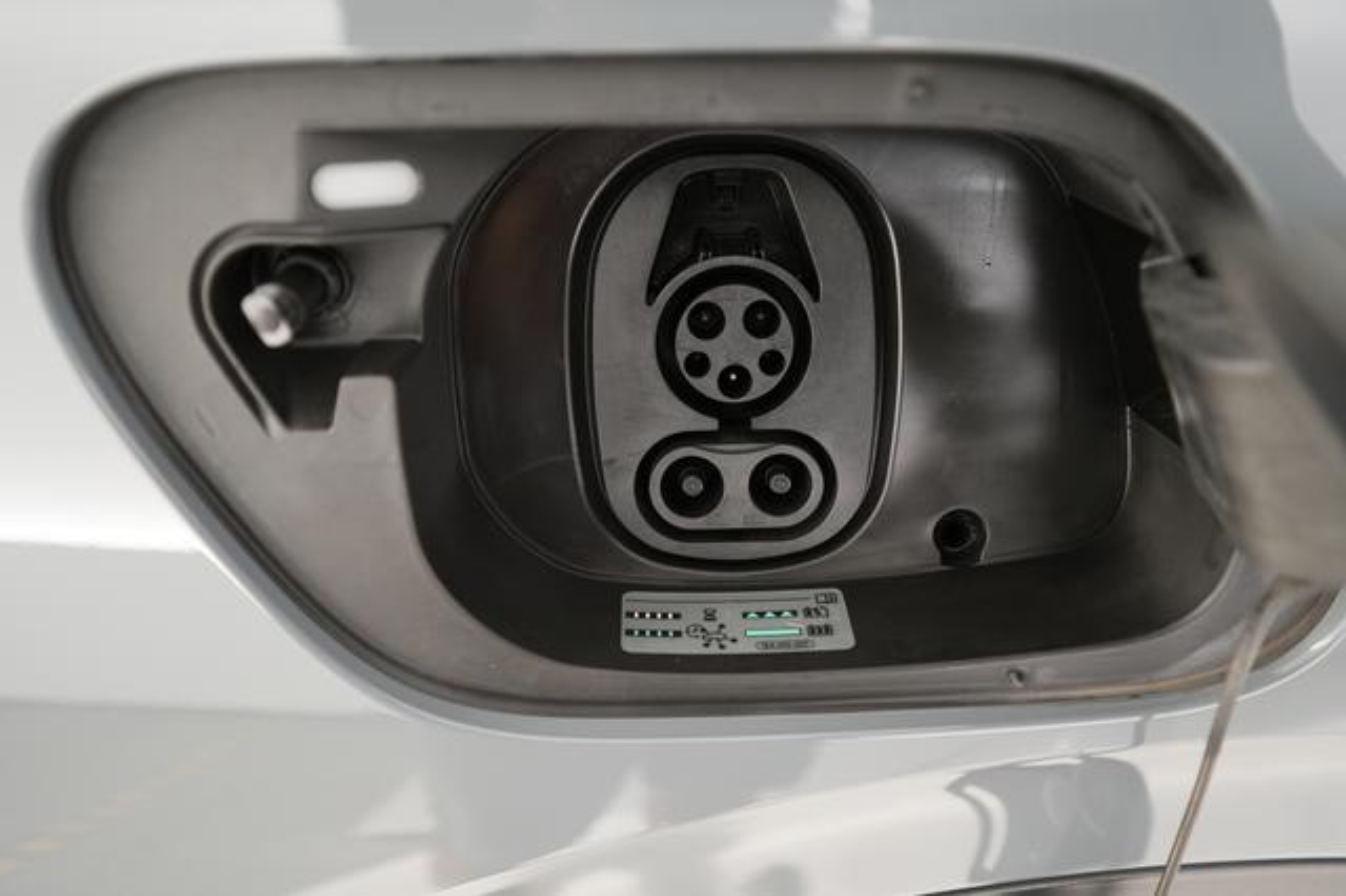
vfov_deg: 46.4
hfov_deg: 65.5
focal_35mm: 28
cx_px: 673
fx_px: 1046
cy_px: 448
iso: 1600
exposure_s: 1/30
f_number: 2.8
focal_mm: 28
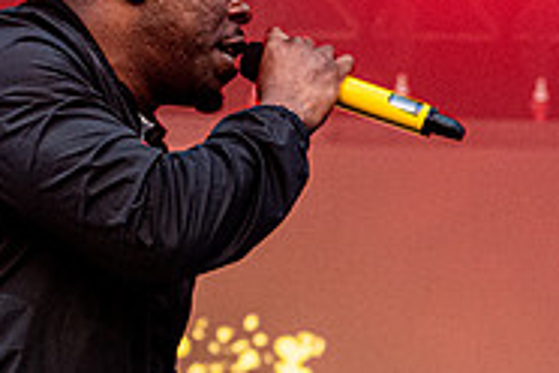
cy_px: 236
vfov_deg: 4.6
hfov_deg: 6.9
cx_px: 418
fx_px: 4642
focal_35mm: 299
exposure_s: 1/640
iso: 2500
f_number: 5
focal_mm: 70
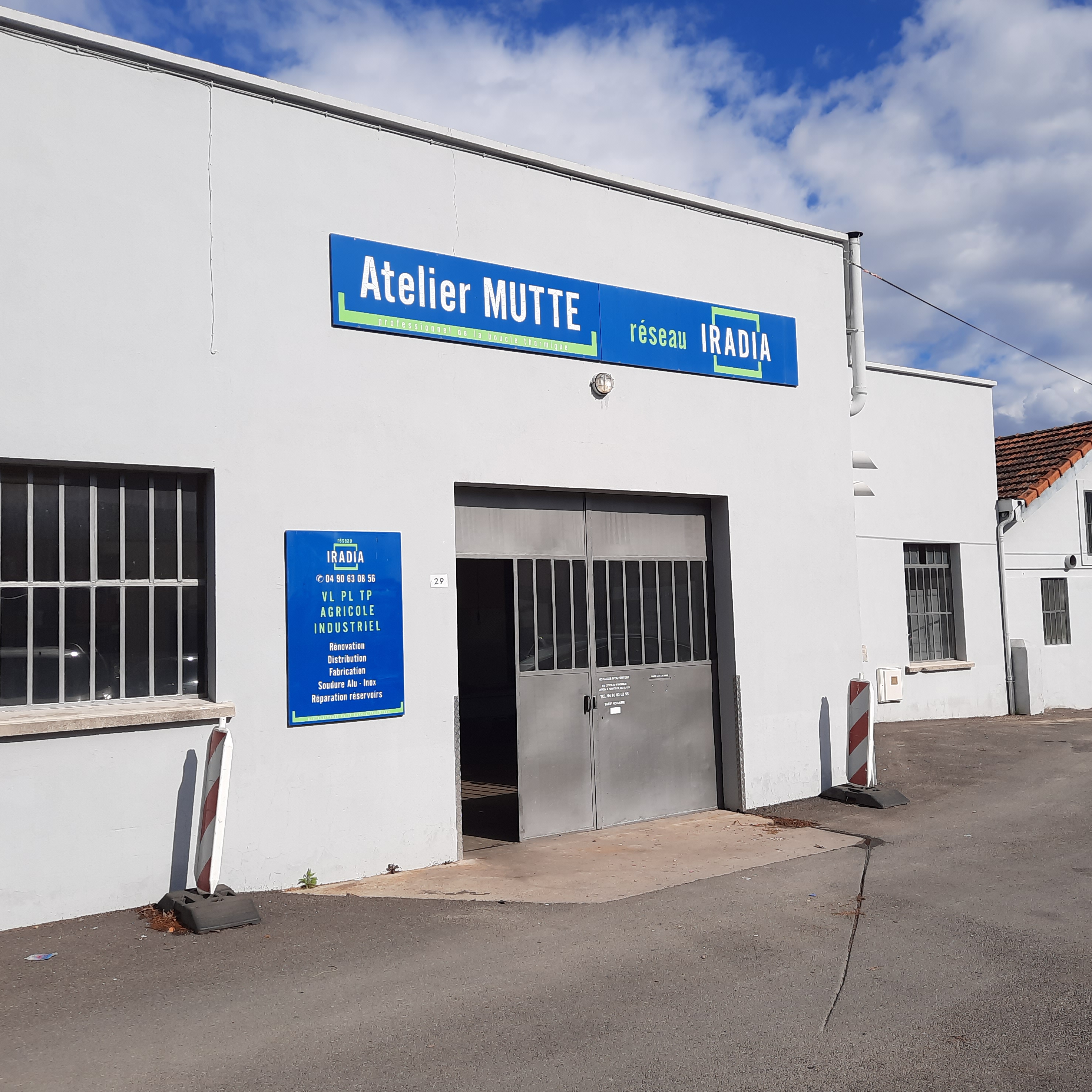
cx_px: 580
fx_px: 1071
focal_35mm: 30
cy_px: 549
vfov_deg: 54.0
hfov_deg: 54.0
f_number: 2
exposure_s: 1/1938
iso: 32
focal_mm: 4.6
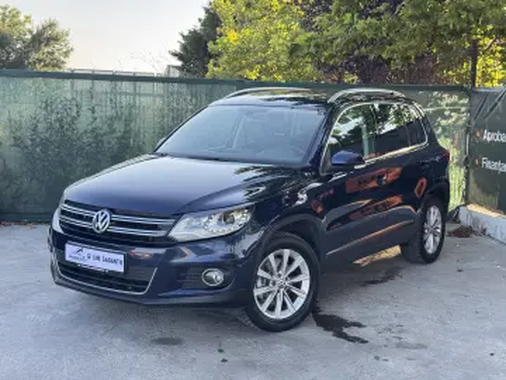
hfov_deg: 39.7
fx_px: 702
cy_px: 190
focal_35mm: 48
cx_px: 253
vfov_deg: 30.3
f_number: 1.78
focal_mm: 6.76
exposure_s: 1/377
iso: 64
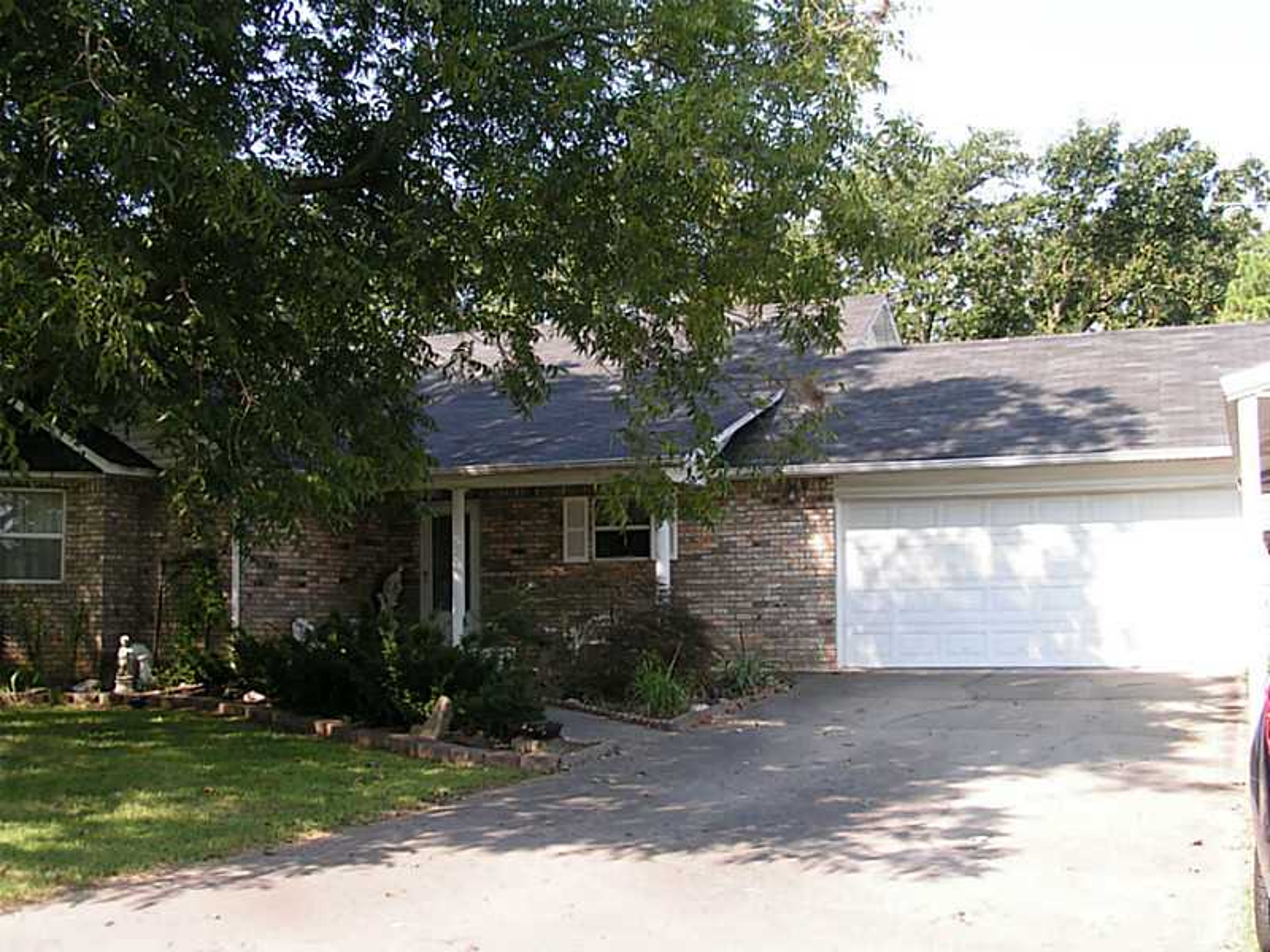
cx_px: 635
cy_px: 476
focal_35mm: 38
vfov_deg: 37.7
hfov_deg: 49.0
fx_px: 1394
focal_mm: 5.8
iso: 50
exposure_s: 1/60
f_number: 5.6
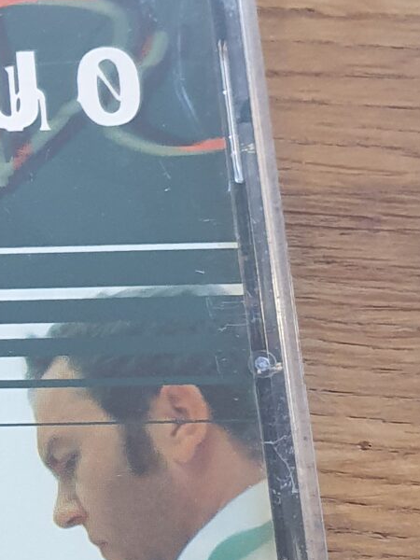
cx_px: -306
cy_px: 379
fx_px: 1796
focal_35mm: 111
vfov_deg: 17.7
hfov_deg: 12.3
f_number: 1.5
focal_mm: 4.32
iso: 250
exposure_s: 1/50
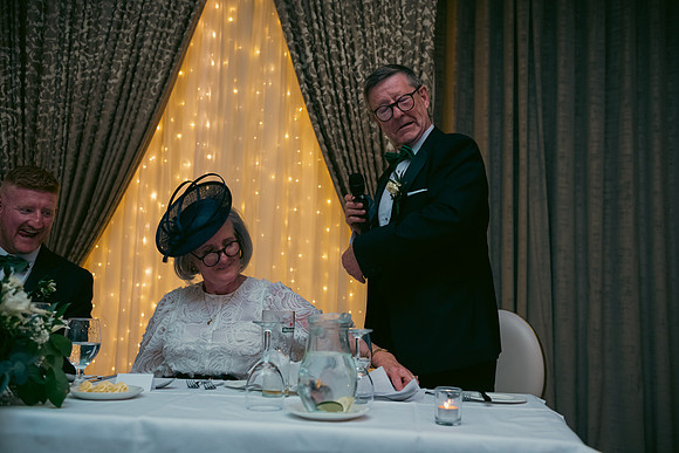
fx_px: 755
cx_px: 340
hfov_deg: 48.4
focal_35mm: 40
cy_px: 226
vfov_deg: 33.4
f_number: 3.5
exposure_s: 1/160
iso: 800
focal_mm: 40
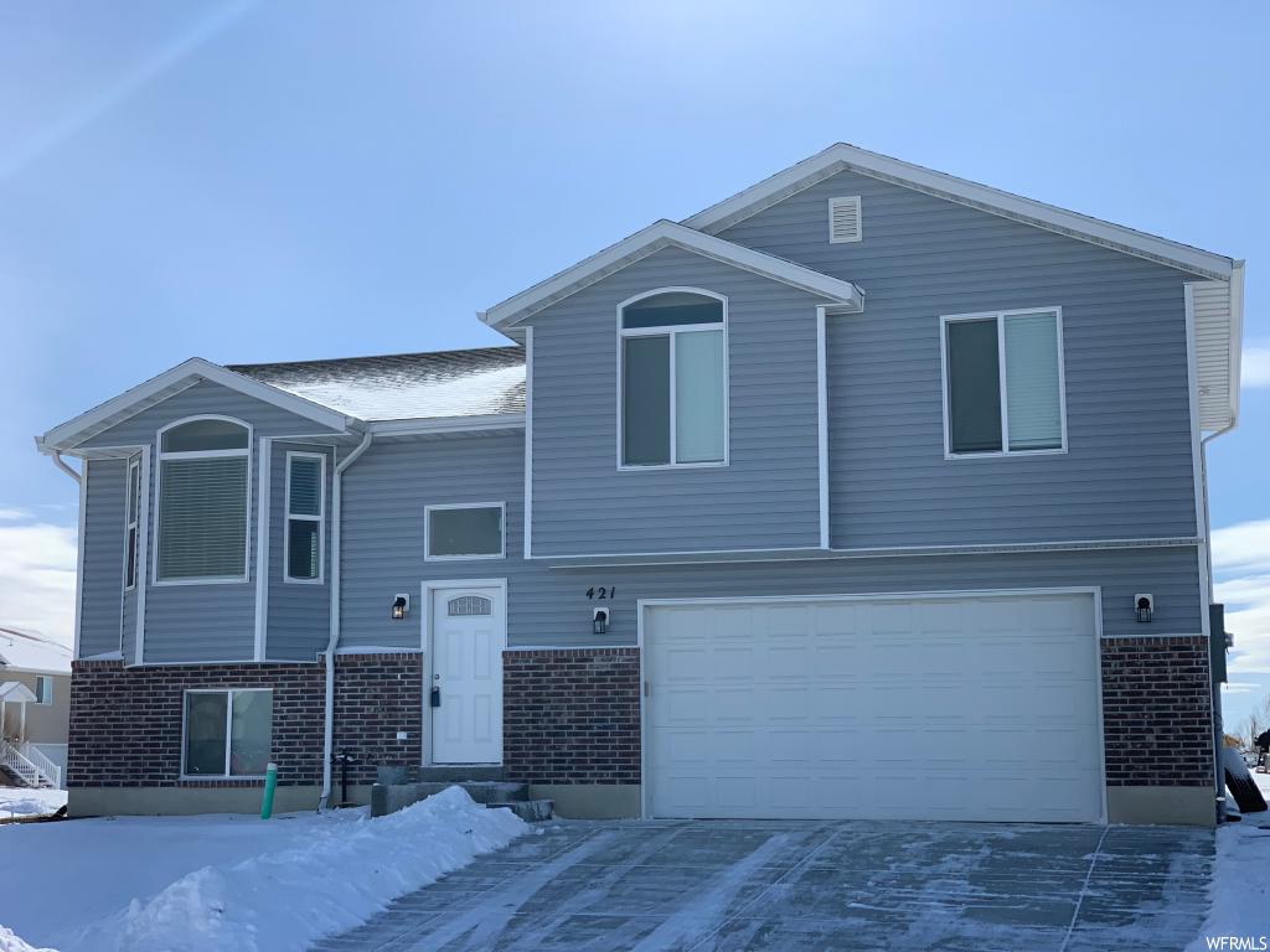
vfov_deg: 28.0
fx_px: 1908
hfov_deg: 36.8
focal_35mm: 52
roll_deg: -0.4
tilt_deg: +8.4
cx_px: 635
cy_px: 476
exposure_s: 1/2660
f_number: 2.4
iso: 16
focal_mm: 6
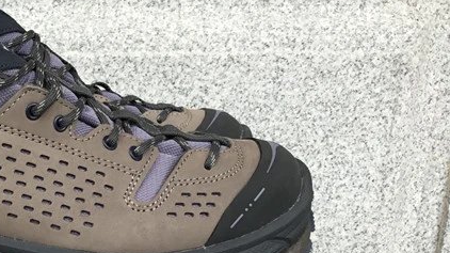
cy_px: 284
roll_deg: +0.8
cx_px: -7
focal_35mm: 72
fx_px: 859
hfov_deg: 27.5
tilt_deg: -19.4
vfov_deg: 16.2
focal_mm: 3.3
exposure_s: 1/100
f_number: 2.4
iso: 32
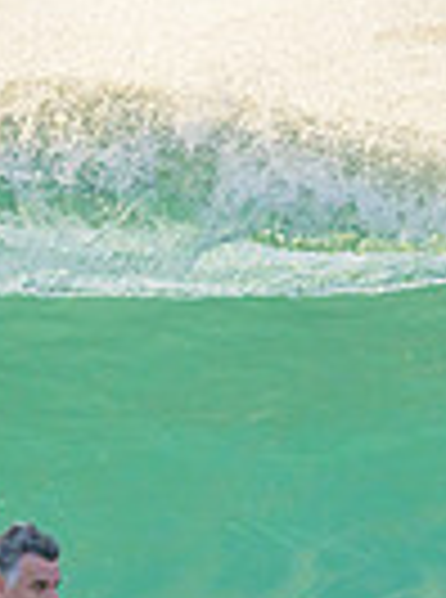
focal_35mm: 3364
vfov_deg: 0.6
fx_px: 58071
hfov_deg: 0.4
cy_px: 704
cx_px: 194
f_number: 6.3
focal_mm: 800
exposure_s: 1/2000
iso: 1800
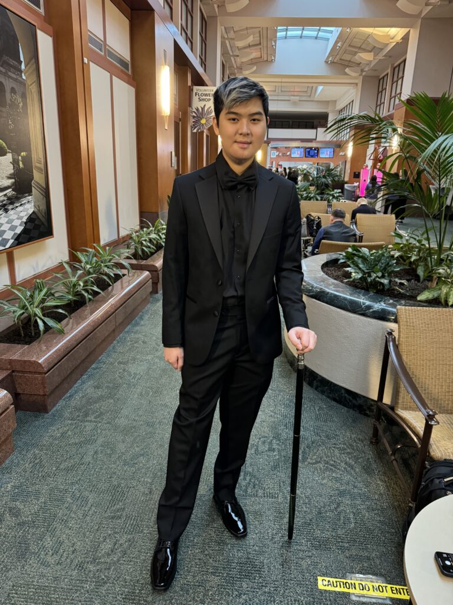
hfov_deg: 56.8
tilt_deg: -16.1
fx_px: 419
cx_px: 226
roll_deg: -2.0
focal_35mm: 24
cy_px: 302
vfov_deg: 71.6
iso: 640
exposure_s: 1/60
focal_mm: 6.76
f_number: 1.78
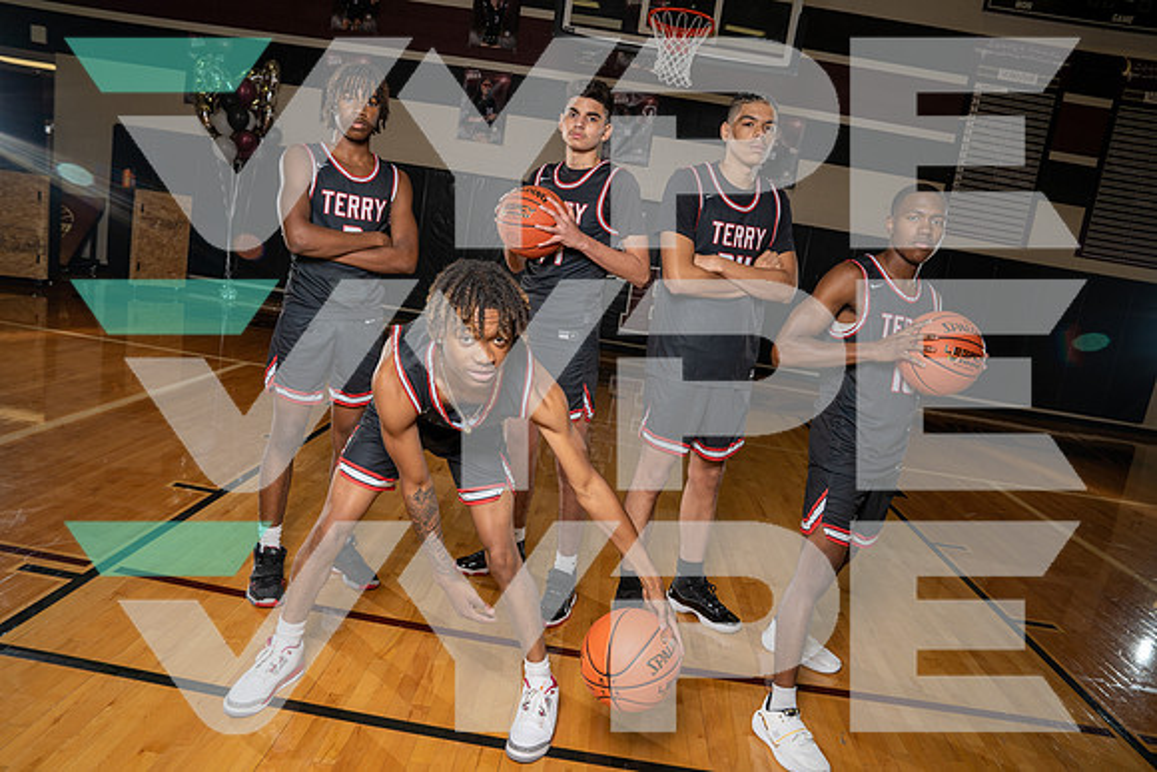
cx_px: 578
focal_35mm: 24
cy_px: 386
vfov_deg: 53.2
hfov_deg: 73.7
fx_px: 771
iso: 320
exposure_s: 1/250
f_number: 7.1
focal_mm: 24
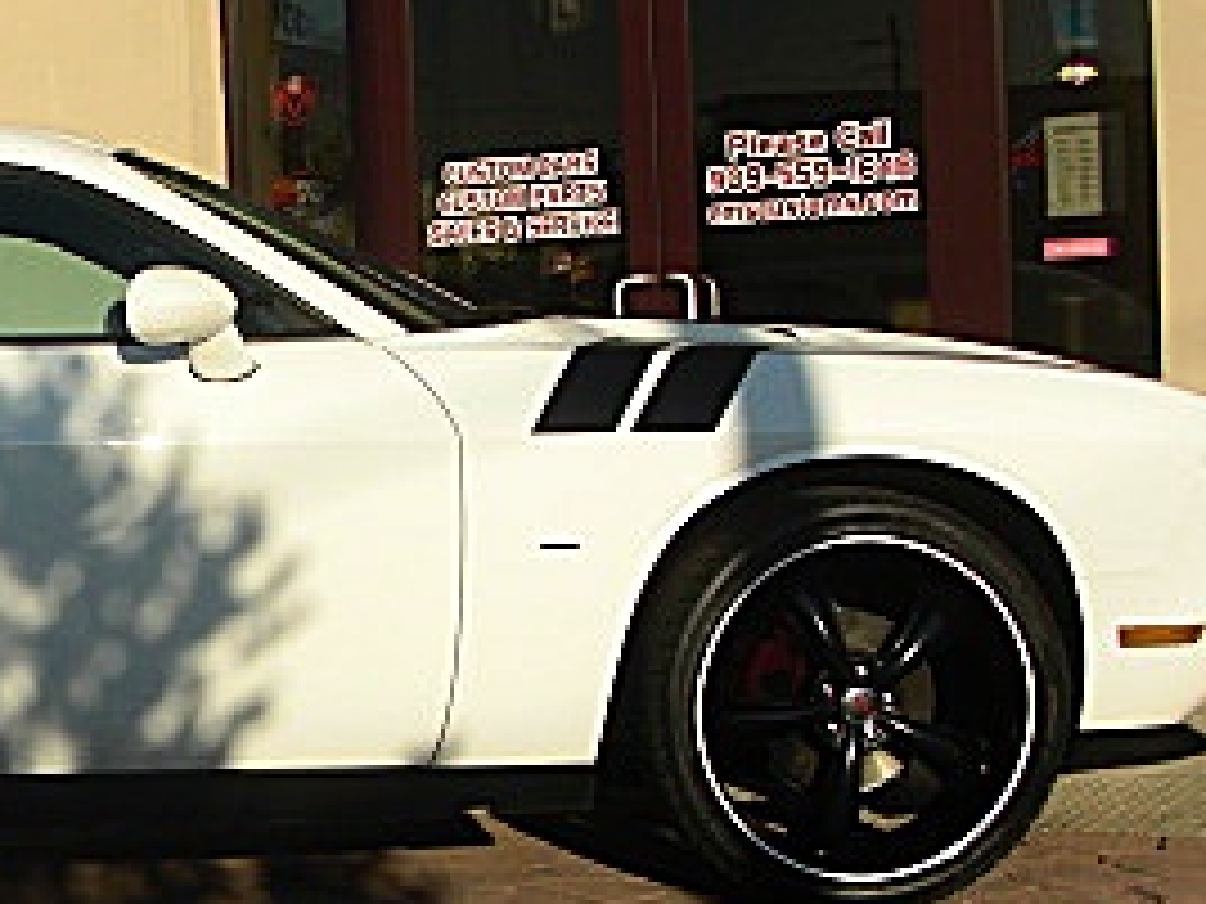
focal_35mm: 86
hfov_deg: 21.8
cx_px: -54
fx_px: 2996
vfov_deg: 17.1
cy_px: 598
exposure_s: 1/160
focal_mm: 6.3
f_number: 7.9
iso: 50
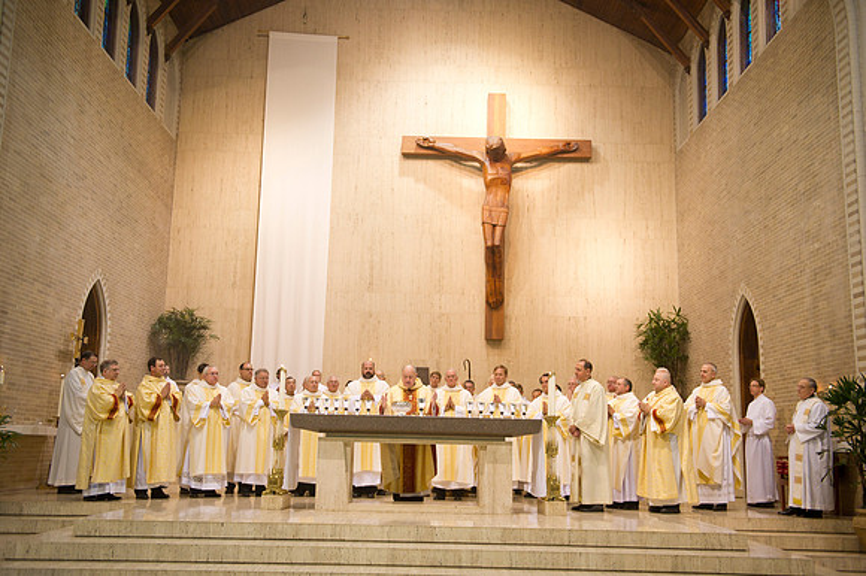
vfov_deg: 37.8
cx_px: 433
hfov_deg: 54.5
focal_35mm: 35
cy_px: 288
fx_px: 841
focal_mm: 35
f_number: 2.8
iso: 2000
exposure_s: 1/160
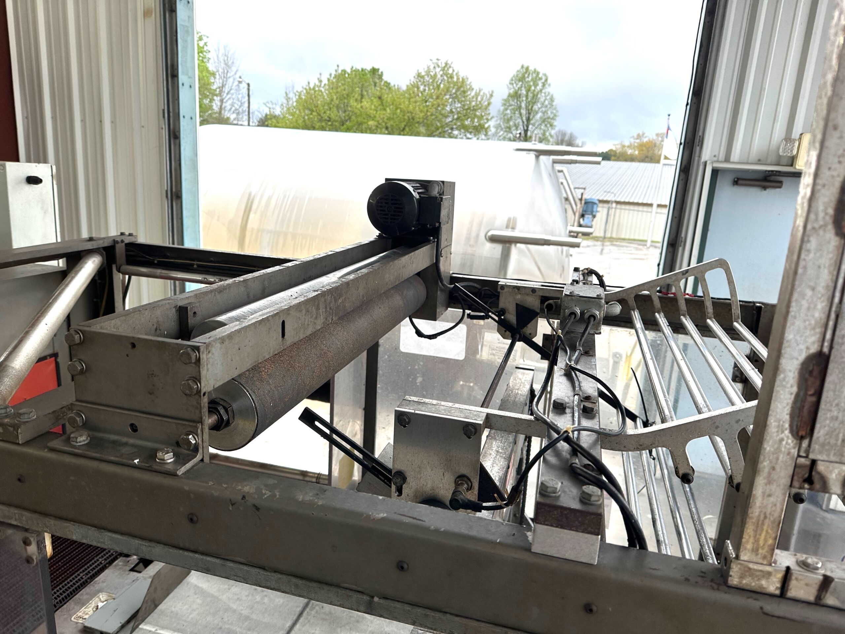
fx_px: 586
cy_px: 317
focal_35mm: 24
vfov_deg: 56.8
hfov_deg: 71.6
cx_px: 422
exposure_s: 1/121
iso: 125
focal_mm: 6.86
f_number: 1.78
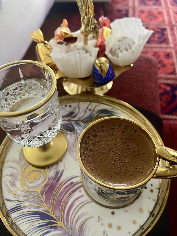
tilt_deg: -53.2
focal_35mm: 25
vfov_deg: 69.4
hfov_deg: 54.9
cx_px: 88
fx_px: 170
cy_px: 118
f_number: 1.6
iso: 500
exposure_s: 1/25
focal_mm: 5.1
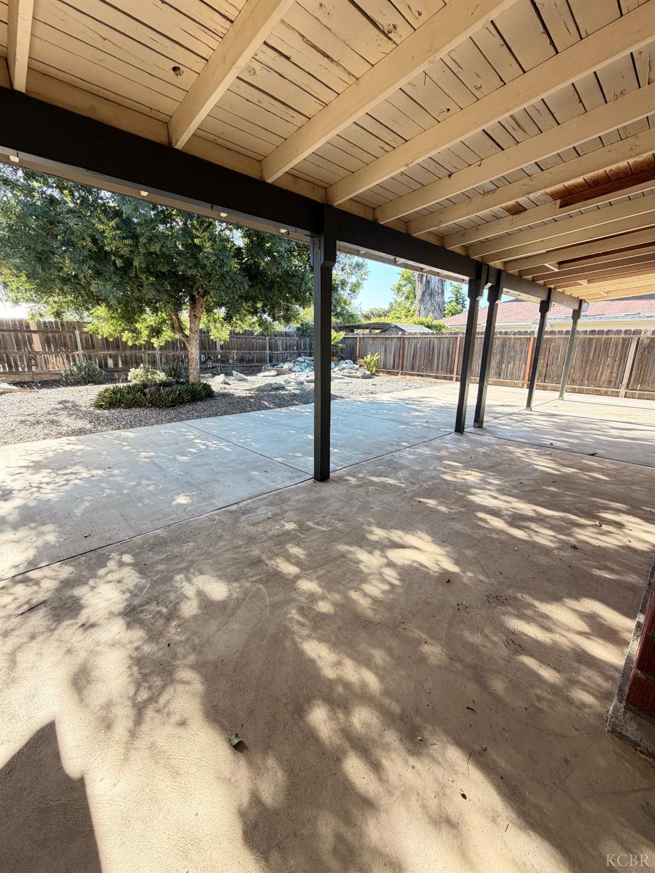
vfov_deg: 102.0
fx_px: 353
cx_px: 328
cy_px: 436
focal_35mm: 14
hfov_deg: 85.7
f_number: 2.2
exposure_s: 1/121
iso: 64
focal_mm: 2.22
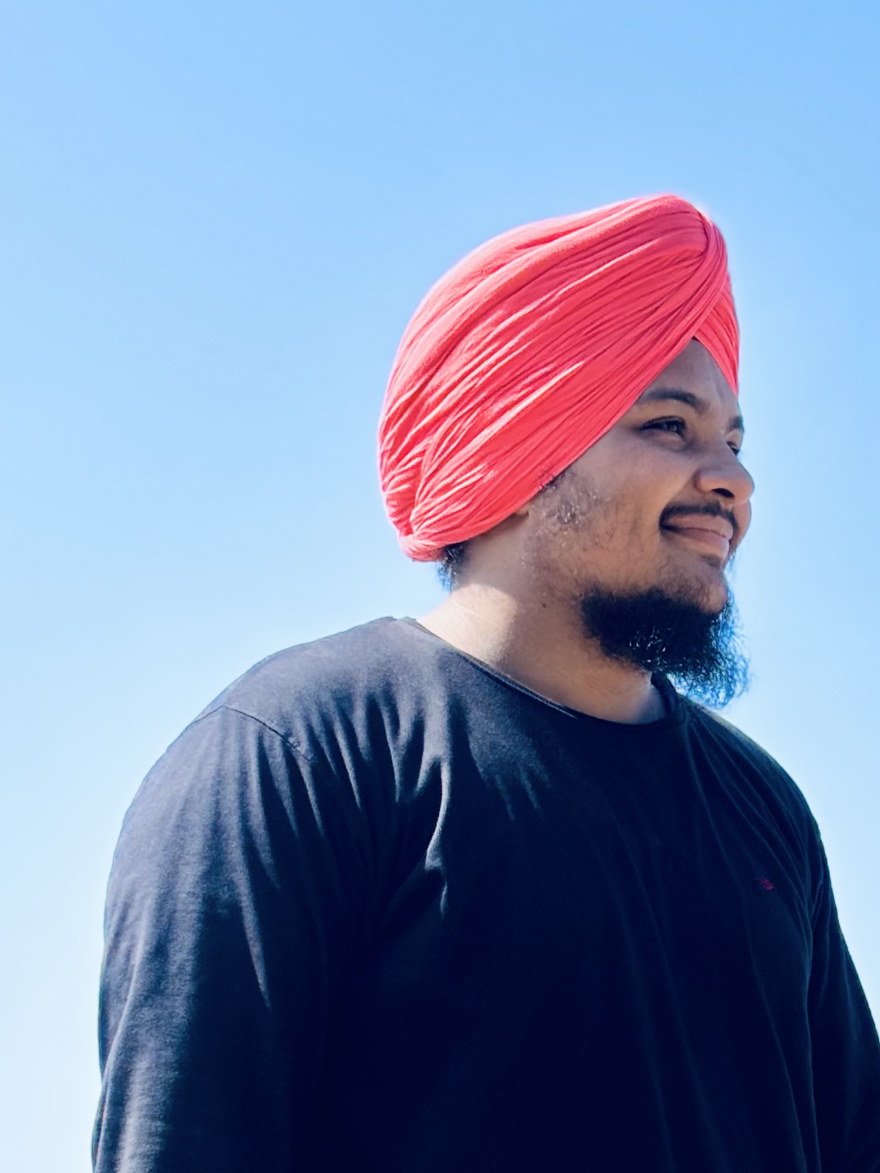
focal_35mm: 116
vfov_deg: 16.7
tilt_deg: +5.5
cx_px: 839
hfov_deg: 12.6
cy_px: 1111
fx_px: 3931
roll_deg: -1.0
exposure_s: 1/2242
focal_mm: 5.96
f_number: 1.6
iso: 40
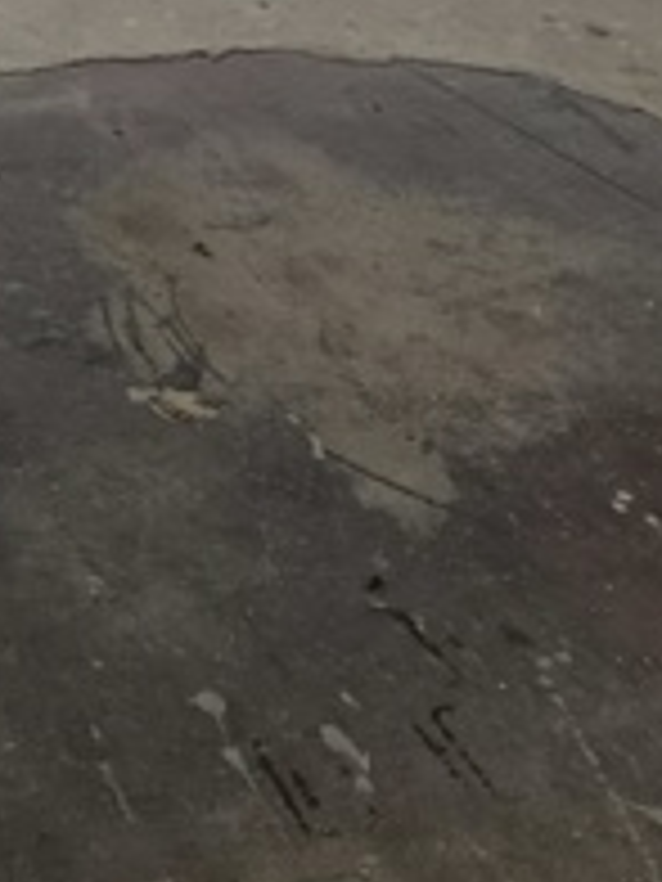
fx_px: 1734
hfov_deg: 19.3
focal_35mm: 68
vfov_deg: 19.9
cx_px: -284
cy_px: -752
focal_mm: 2.2
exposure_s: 1/100
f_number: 2.2
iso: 50
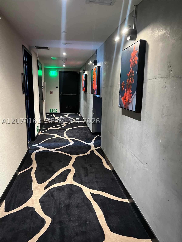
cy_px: 121
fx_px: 182
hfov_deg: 53.1
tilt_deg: -9.9
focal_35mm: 26
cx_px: 91
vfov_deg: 67.3
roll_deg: -0.5
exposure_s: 1/40
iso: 400
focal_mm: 5.7
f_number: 1.5
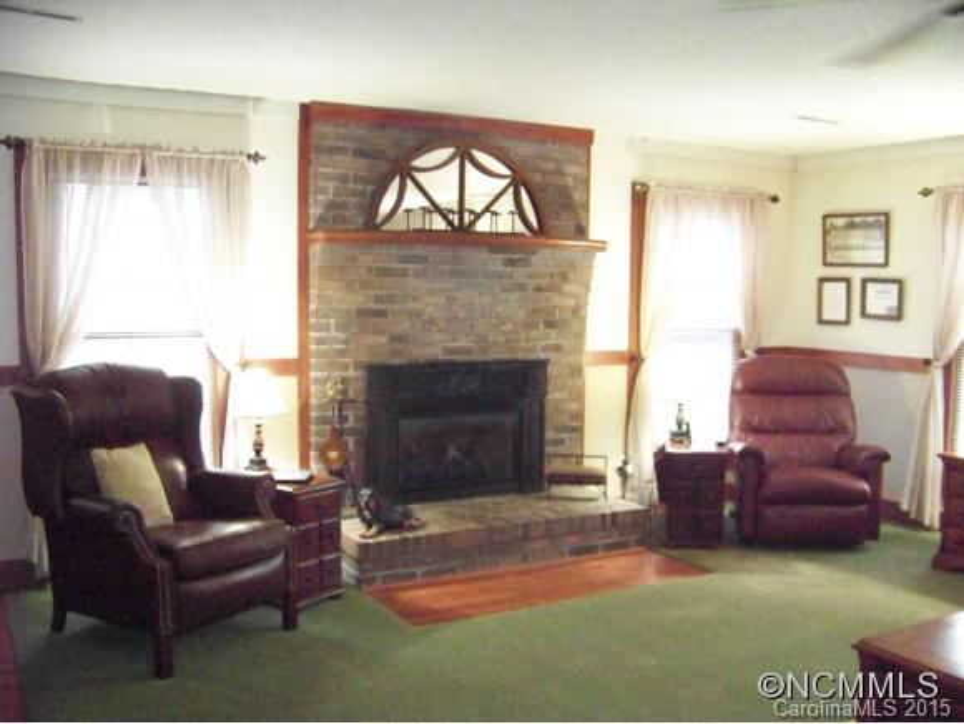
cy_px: 362
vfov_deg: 39.7
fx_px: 1003
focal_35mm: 36
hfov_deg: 51.3
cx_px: 482
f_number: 2.8
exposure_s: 1/30
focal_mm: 5.85
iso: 1600
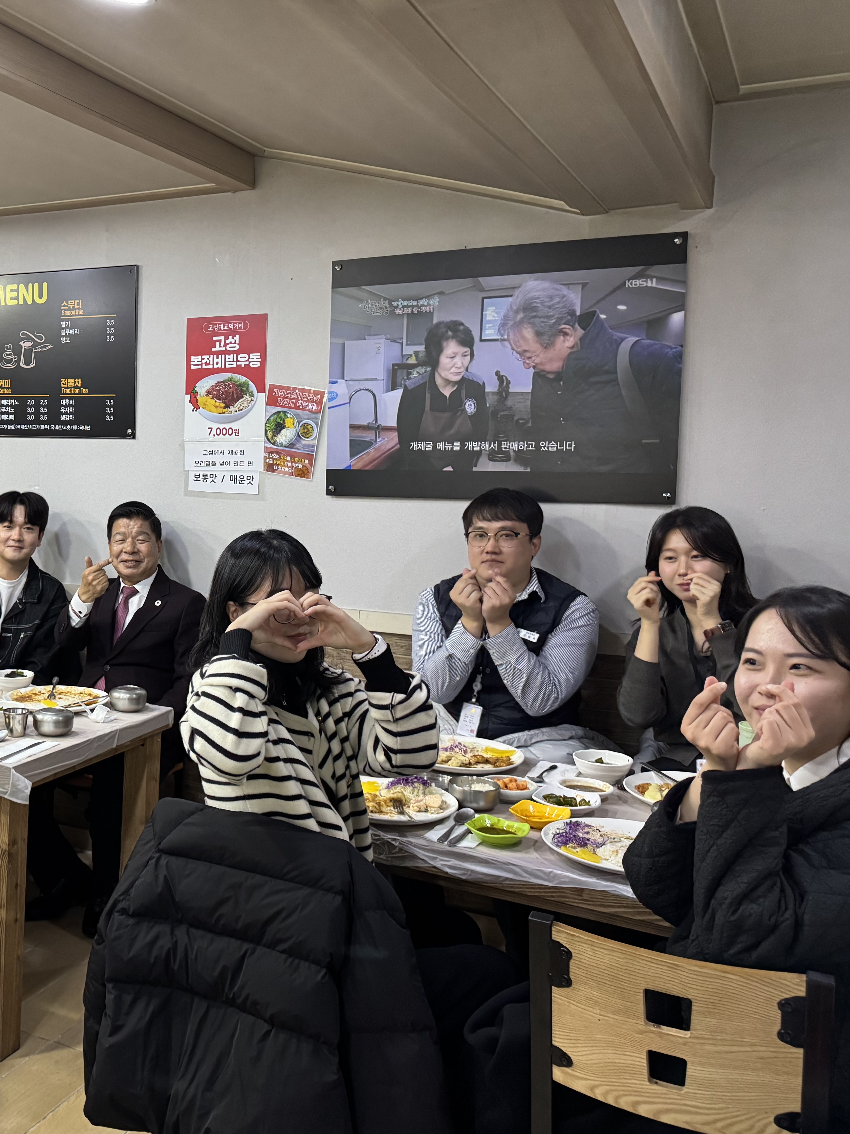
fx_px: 1113
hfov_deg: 39.6
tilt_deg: -4.4
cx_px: 133
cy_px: 545
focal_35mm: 34
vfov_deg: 53.9
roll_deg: -1.3
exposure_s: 1/60
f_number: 1.78
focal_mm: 6.76
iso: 500
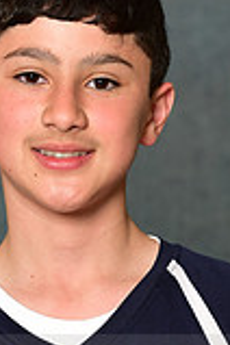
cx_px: 86
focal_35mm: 457
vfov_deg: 4.5
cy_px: 365
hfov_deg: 3.0
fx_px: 4379
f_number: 4.5
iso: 320
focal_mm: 125
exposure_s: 1/200
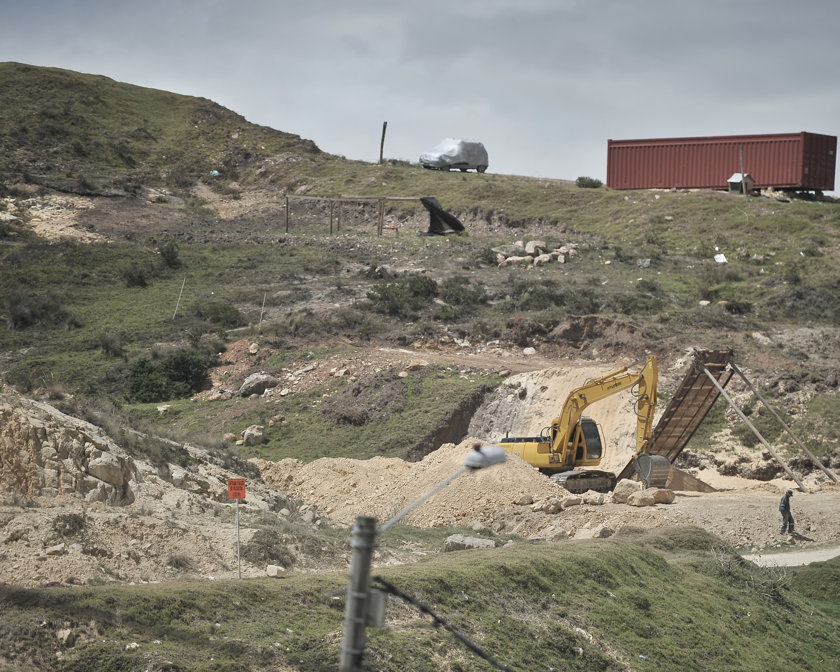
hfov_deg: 8.5
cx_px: 495
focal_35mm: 226
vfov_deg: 6.8
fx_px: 5618
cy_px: 336
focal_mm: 200
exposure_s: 1/8000
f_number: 2.8
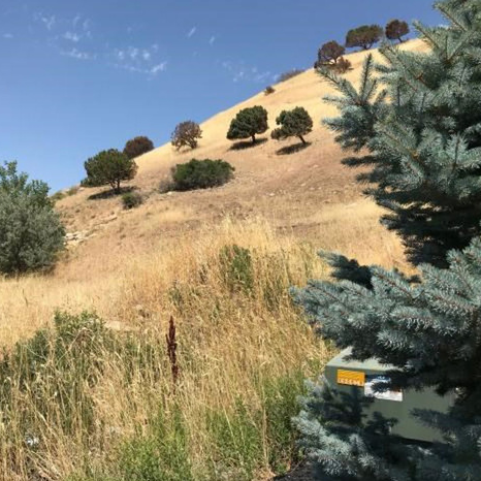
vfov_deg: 48.4
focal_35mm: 34
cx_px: 192
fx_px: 535
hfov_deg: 48.2
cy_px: 246
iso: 20
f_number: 1.8
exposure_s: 1/2740
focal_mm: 3.99
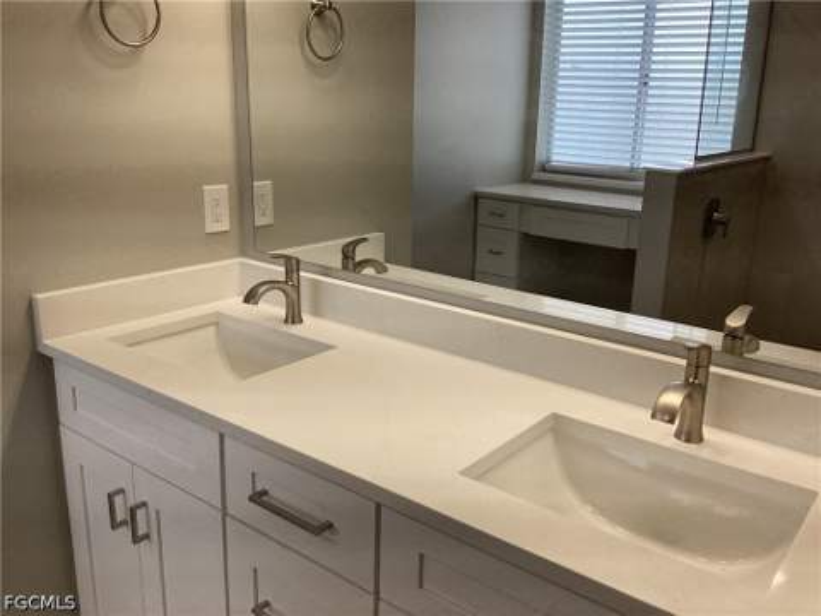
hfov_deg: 58.4
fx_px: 735
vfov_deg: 45.4
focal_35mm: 31
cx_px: 410
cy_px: 308
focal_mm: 3.3
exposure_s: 1/120
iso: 32
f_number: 2.4
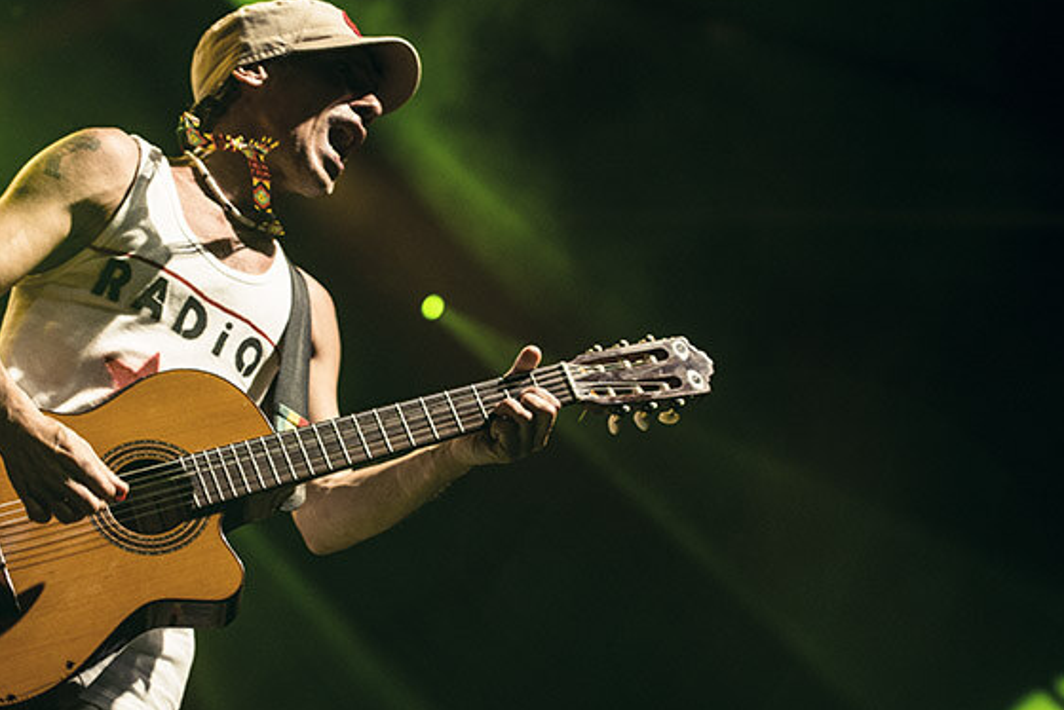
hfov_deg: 22.6
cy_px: 443
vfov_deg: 15.2
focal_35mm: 90
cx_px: 424
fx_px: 2661
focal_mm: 70
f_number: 2.8
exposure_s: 1/200
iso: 640
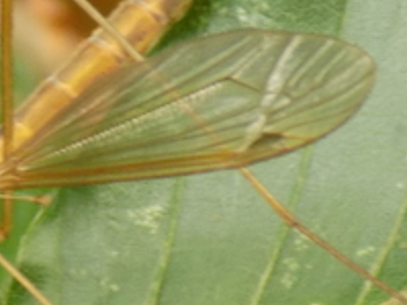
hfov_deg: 2.4
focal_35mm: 815
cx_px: 15
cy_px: 176
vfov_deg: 1.8
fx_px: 9577
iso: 280
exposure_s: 1/30
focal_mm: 33.7
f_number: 5.4
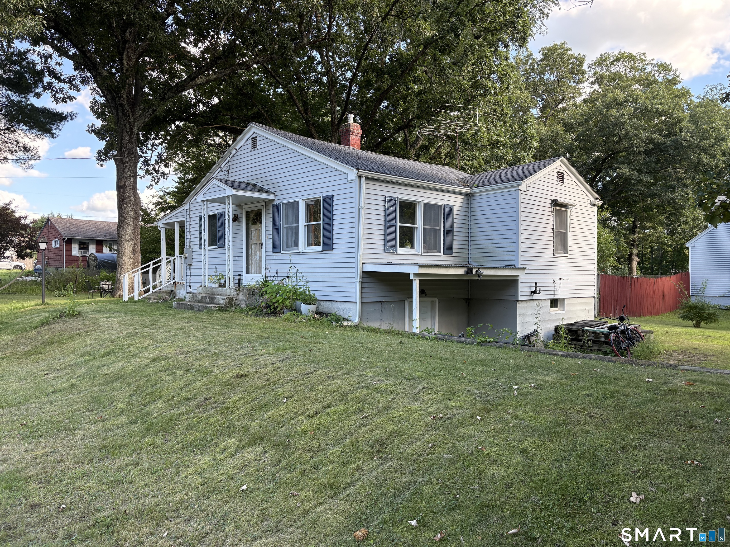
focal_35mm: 26
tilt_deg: +0.4
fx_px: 548
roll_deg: -0.8
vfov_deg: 53.1
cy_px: 274
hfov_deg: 67.3
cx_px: 365
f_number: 1.6
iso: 64
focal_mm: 5.96
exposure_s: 1/334
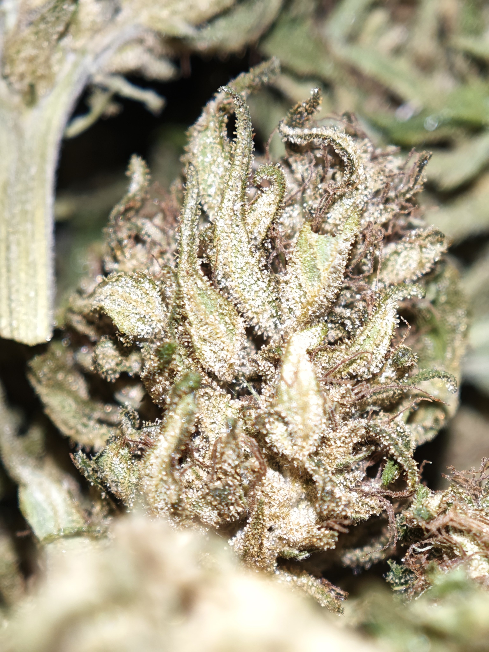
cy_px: 326
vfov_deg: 19.3
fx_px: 1921
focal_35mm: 102
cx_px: 244
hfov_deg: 14.5
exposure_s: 1/100
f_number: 1.8
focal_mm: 11.5
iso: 125
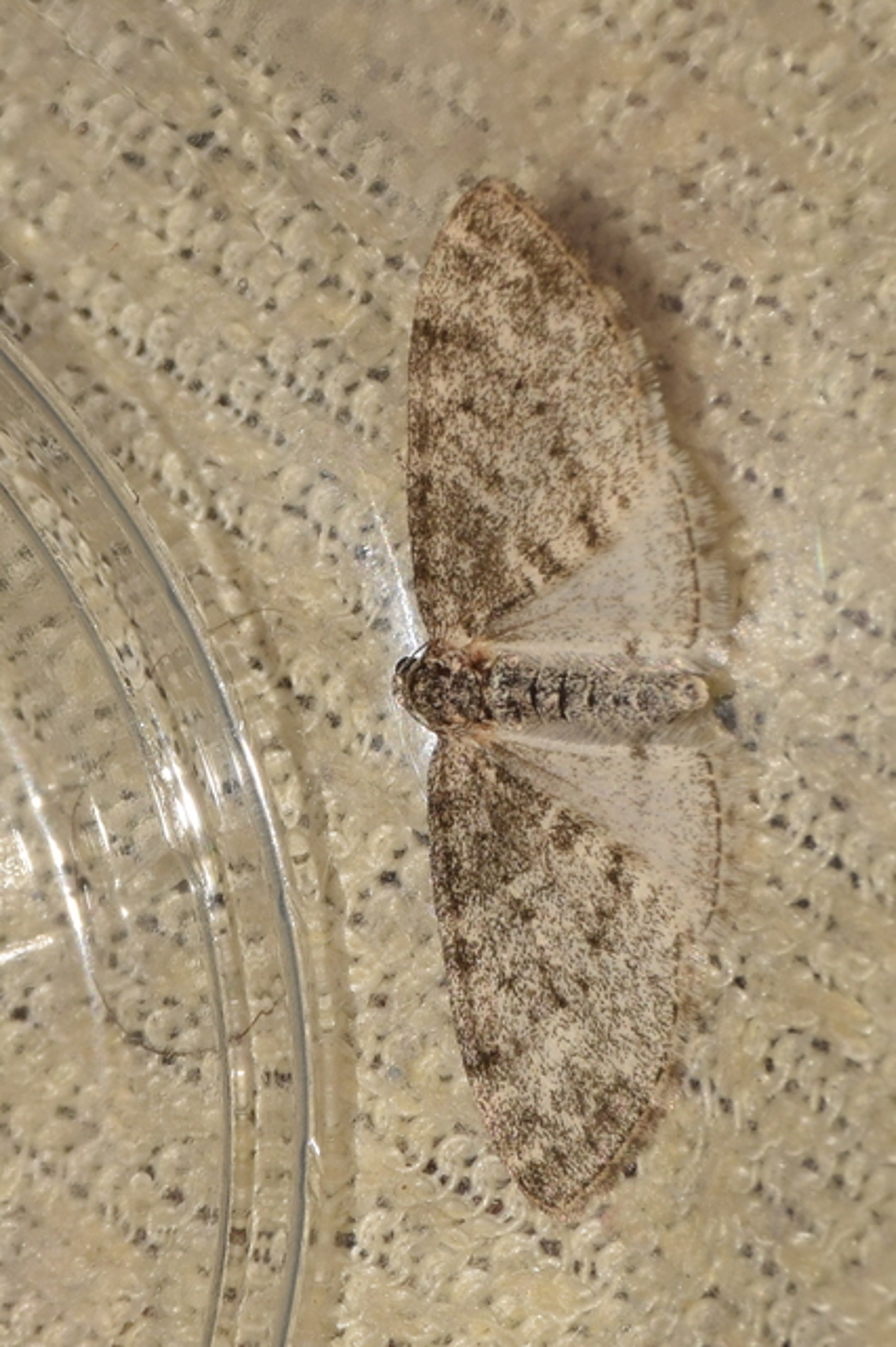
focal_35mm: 210
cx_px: 448
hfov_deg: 6.5
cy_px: 674
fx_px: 7848
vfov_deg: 9.8
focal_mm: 140
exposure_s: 1/200
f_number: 16
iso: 100
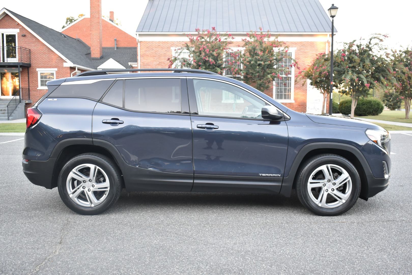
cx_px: 206
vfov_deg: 38.4
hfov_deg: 55.1
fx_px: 395
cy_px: 138
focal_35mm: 34
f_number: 4
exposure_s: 1/60
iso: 800
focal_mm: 23
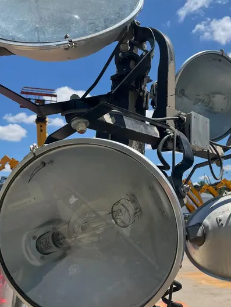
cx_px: 133
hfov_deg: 39.6
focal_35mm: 36
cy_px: 161
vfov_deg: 51.3
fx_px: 320
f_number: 1.6
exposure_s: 1/4016
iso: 50
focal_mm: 5.1
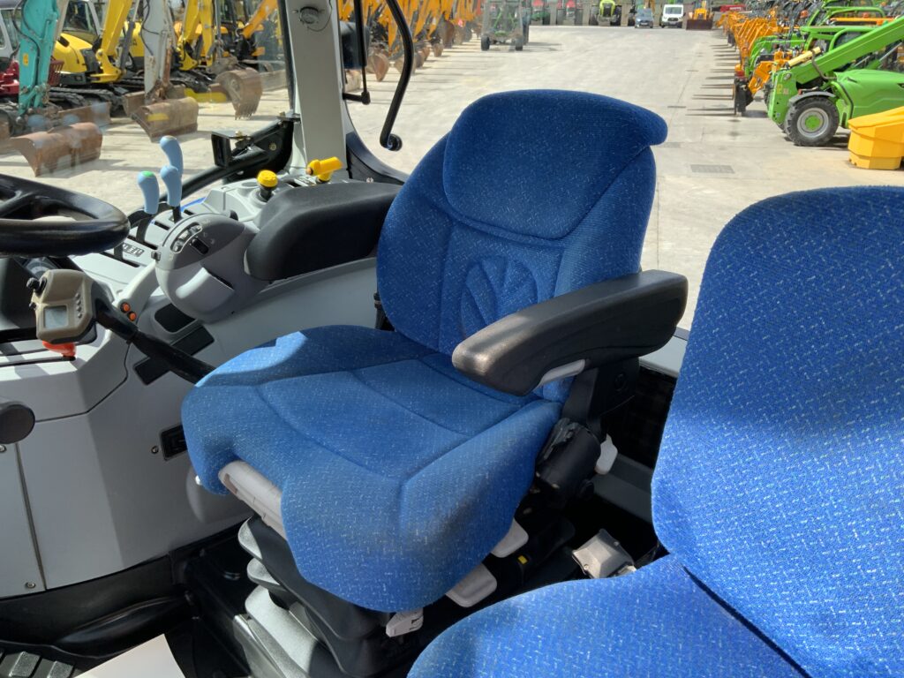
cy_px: 339
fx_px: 757
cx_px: 452
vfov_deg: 48.2
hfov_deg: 61.7
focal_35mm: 29
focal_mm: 3
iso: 16
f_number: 1.8
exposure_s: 1/400
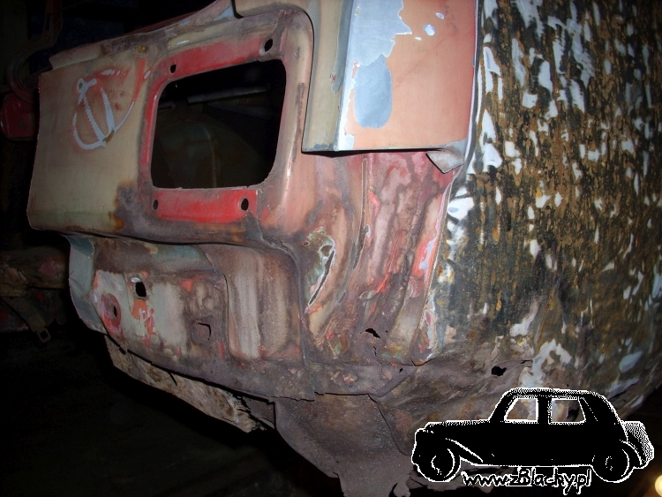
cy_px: 248
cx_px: 331
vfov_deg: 38.7
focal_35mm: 37
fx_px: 708
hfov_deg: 50.1
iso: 64
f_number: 2.8
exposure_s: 1/60
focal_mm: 6.2
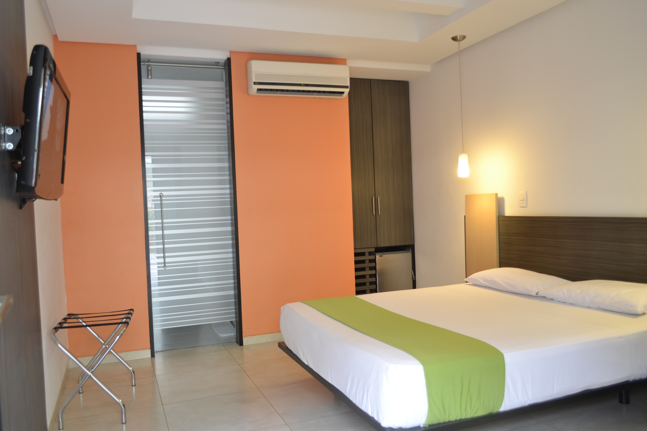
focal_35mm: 30
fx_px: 539
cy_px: 216
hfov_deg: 61.9
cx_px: 324
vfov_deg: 43.6
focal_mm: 20
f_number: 3.8
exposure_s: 1/4
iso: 100
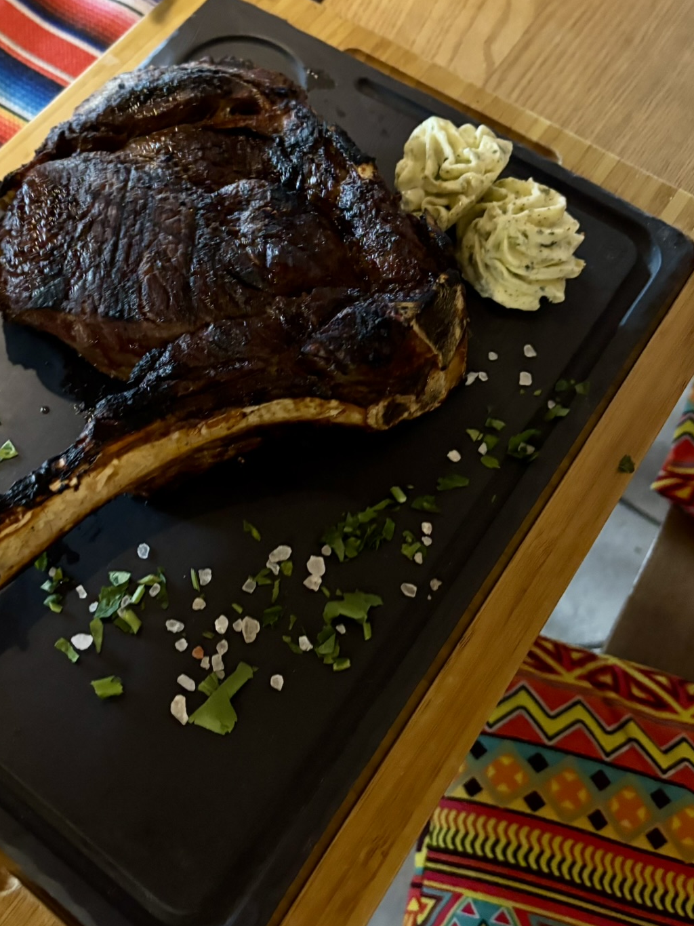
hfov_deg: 36.1
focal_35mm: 39
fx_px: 1042
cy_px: 332
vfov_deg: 47.3
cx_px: 188
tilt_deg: -58.3
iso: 640
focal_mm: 5.96
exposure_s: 1/25
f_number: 1.6
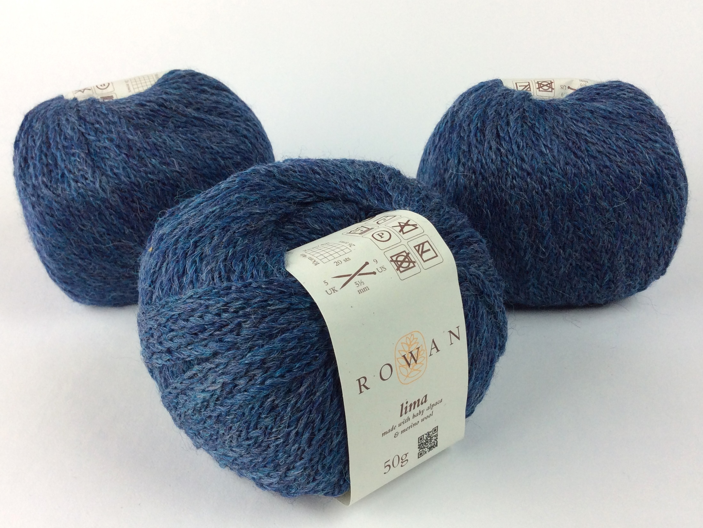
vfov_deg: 44.2
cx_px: 352
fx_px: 650
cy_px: 264
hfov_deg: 56.8
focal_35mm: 32
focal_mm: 3.3
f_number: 2.4
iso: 50
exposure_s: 1/120
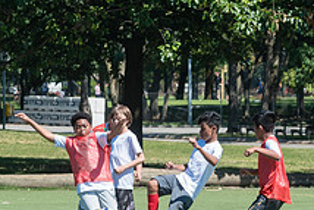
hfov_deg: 5.6
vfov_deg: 3.8
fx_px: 3194
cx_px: 82
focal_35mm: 366
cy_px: 148
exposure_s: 1/400
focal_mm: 135
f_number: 8
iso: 200
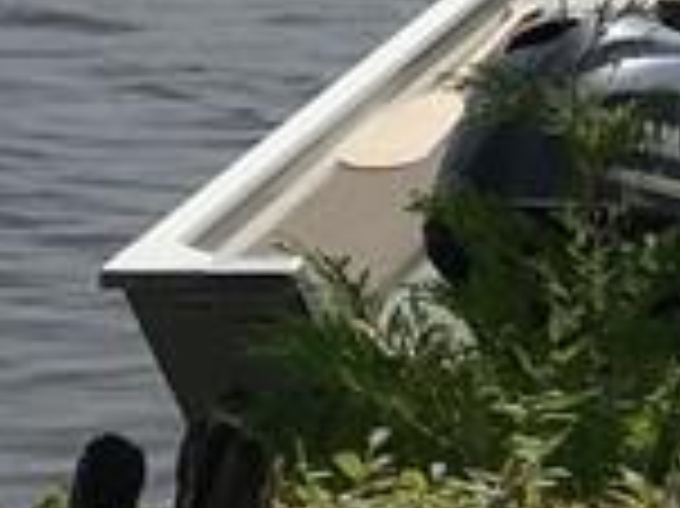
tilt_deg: -4.1
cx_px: 1761
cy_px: -328
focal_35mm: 197
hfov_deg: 8.9
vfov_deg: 7.4
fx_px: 3867
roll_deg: -0.8
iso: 25
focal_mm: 4.15
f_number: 2.2
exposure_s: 1/3663
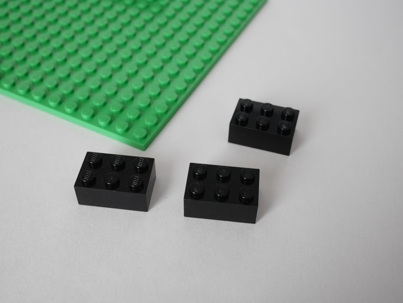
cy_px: 152
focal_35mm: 40
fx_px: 466
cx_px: 202
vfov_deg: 36.0
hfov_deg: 46.8
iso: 400
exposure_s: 1/60
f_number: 5.6
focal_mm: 20
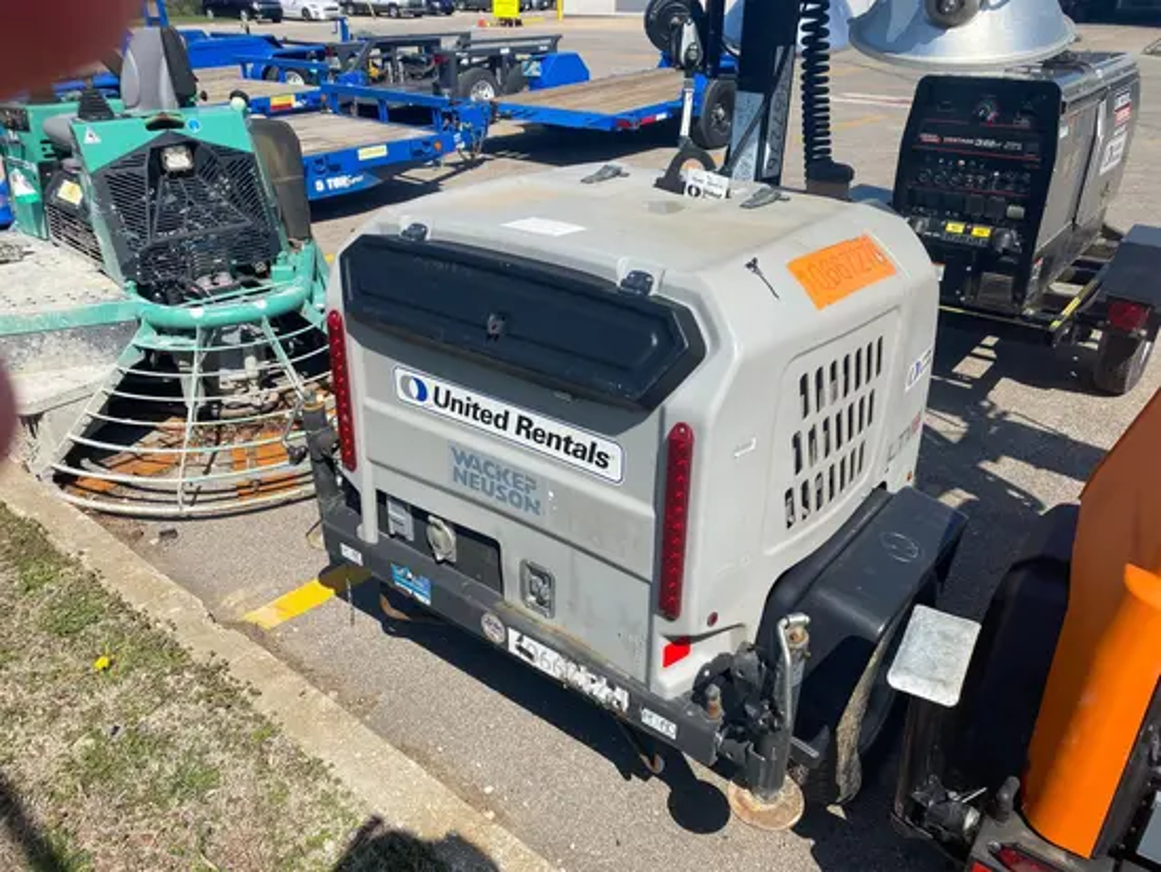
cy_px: 436
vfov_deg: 53.1
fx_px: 872
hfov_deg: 67.3
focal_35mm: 26
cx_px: 580
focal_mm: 4.25
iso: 32
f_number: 1.8
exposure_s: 1/3040
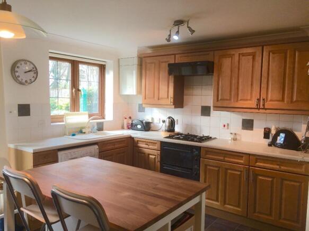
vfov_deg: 48.2
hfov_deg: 61.7
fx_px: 259
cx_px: 154
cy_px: 116
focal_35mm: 29
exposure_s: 1/30
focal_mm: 4.15
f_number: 2.2
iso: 40
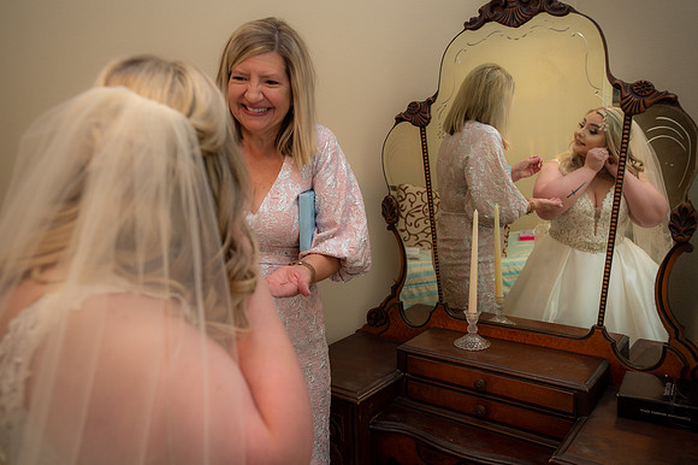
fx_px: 581
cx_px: 349
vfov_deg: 43.6
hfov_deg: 62.0
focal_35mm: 30
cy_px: 232
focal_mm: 30
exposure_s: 1/60
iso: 640
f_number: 4
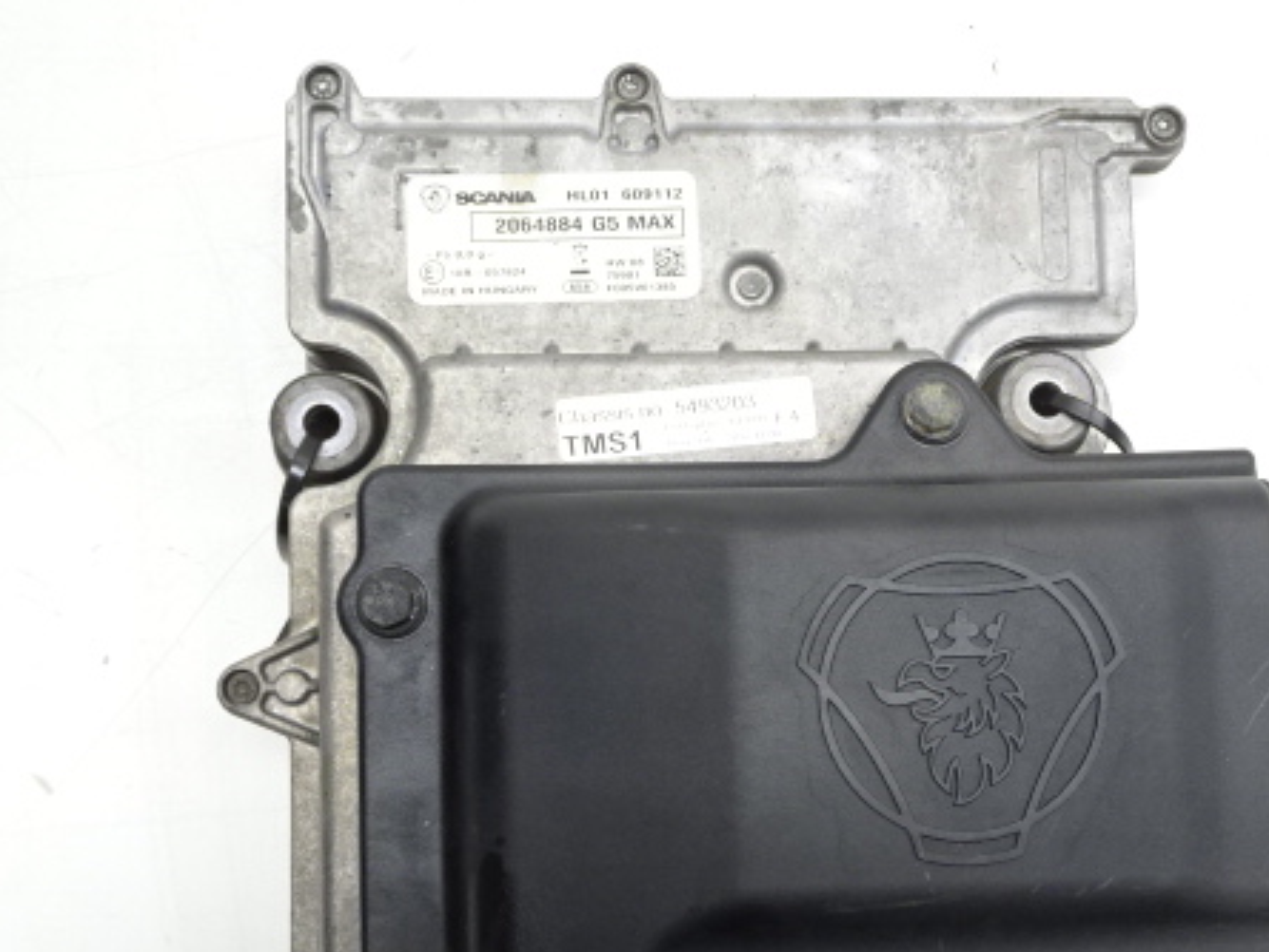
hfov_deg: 40.8
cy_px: 636
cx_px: 818
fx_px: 1687
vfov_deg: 31.3
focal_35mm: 46
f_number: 4
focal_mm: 5.43
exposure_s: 1/40
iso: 250
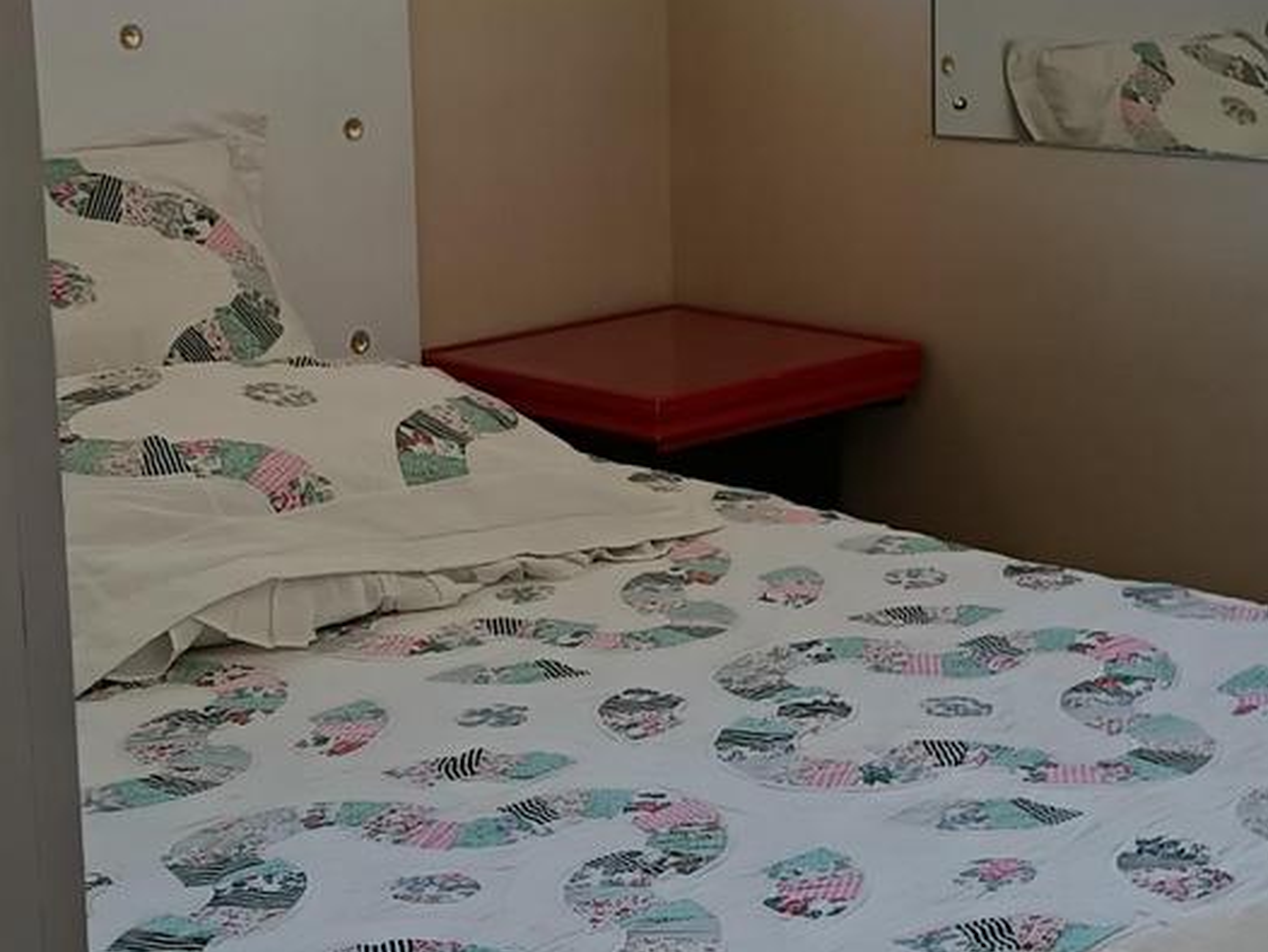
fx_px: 2675
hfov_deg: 26.6
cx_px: 786
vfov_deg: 20.1
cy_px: 292
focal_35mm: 73
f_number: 1.75
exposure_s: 1/50
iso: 558
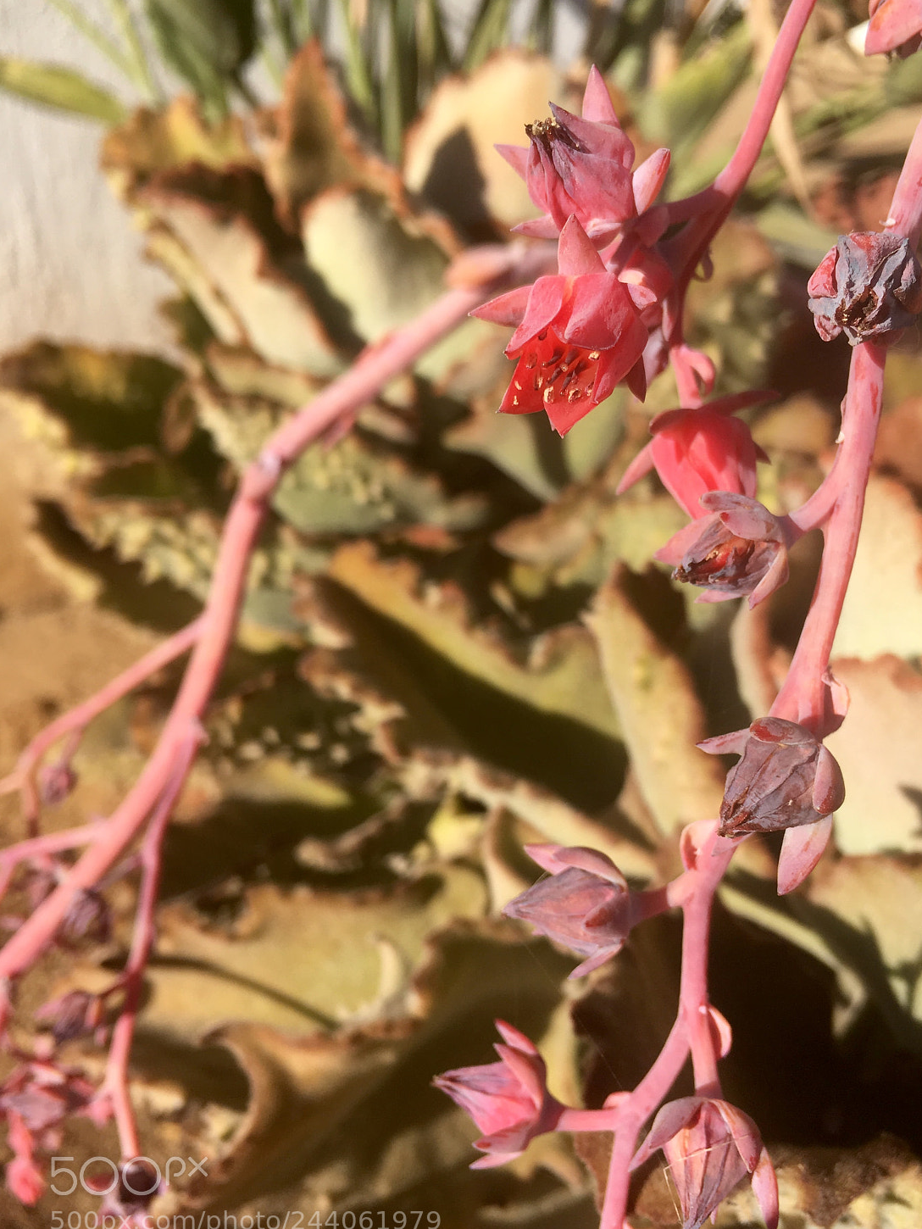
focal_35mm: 32
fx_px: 1136
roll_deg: -1.4
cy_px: 609
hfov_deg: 44.1
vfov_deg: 56.8
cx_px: 506
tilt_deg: -27.9
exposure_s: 1/1083
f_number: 2.2
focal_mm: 4.15
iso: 25
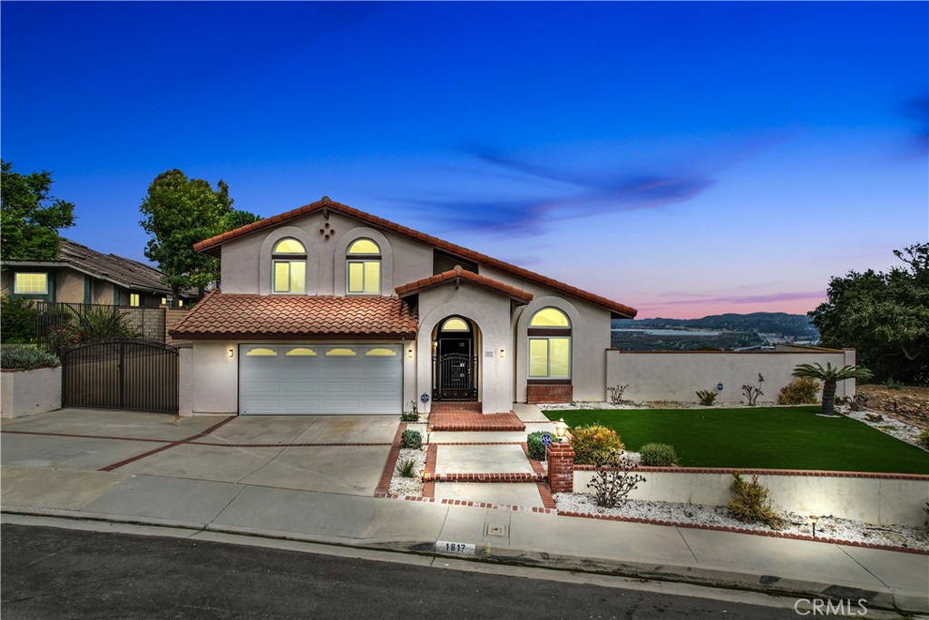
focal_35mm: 22
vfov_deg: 57.2
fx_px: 568
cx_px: 464
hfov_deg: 78.6
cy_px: 310
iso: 120
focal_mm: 8.4
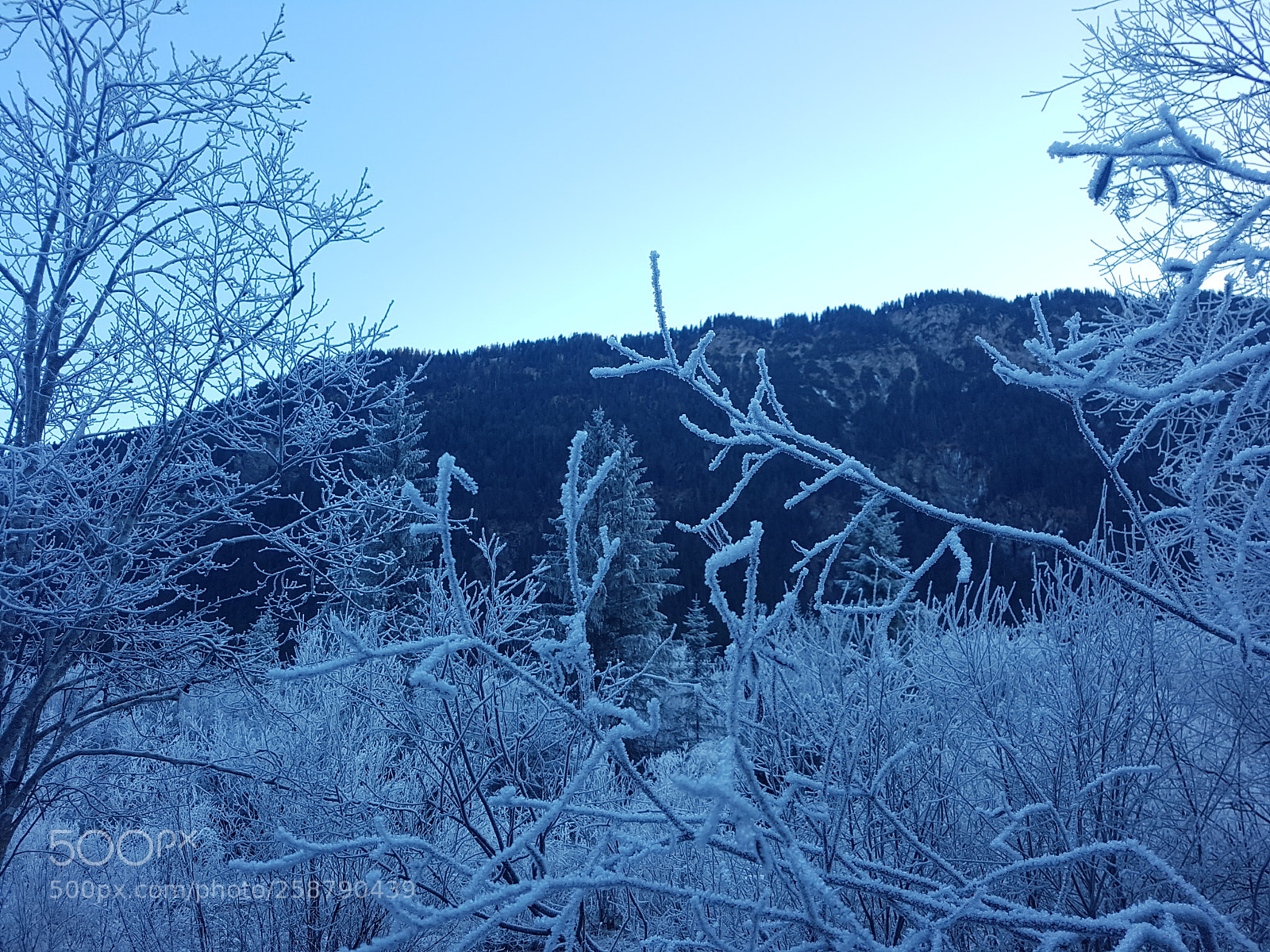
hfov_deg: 67.3
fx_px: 954
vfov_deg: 53.1
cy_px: 476
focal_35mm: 26
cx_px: 635
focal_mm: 4.2
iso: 50
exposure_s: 1/325
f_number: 1.7
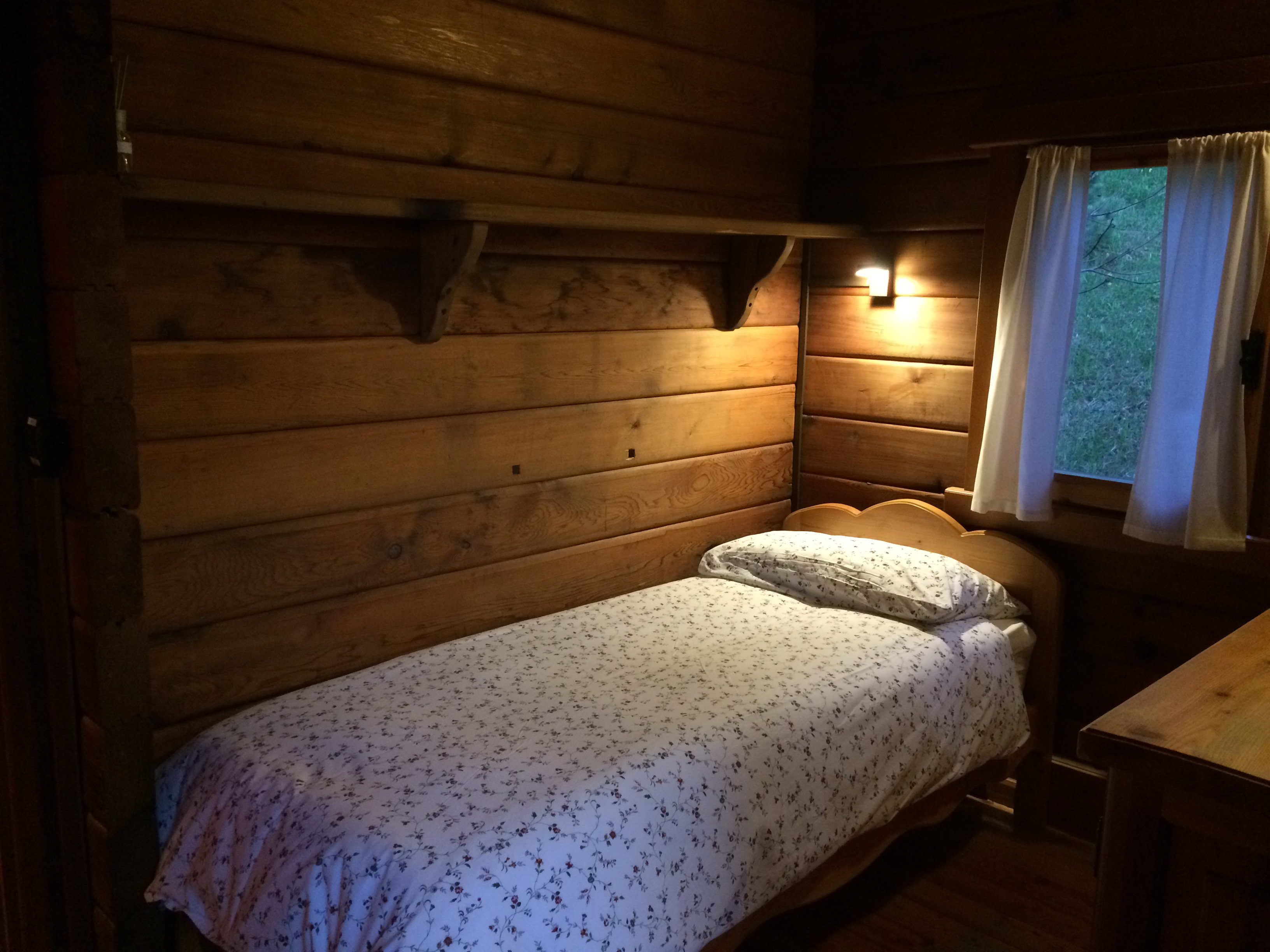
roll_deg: +0.5
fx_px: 1064
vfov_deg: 48.2
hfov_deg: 61.7
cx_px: 635
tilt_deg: -10.3
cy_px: 476
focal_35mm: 29
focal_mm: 4.15
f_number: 2.2
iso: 320
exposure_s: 1/17
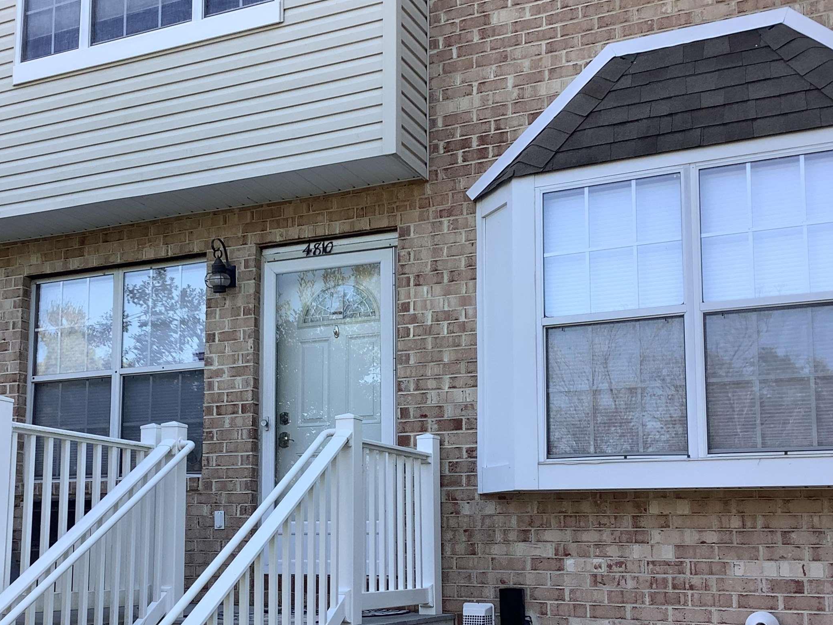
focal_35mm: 46
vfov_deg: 31.3
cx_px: 340
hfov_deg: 41.1
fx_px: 1107
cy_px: 419
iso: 25
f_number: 2.4
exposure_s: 1/176
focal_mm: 3.3
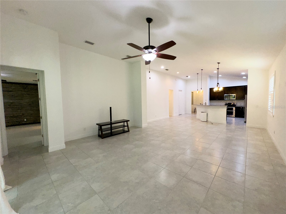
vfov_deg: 85.7
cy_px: 107
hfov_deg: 102.1
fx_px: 116
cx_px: 143
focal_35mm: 14
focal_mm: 2.22
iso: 125
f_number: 2.2
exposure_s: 1/120
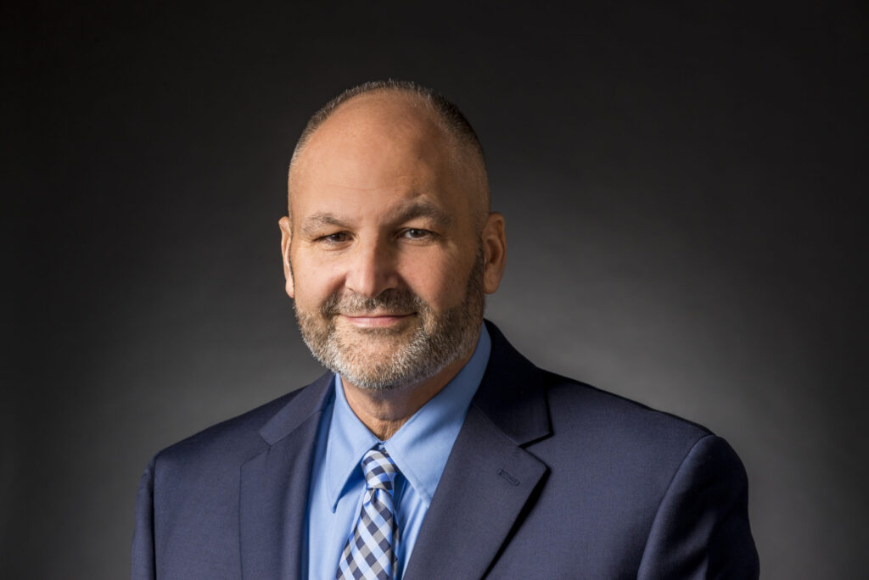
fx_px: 3260
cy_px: 290
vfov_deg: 10.2
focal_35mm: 135
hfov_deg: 15.2
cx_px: 434
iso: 100
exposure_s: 1/100
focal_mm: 135
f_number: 13
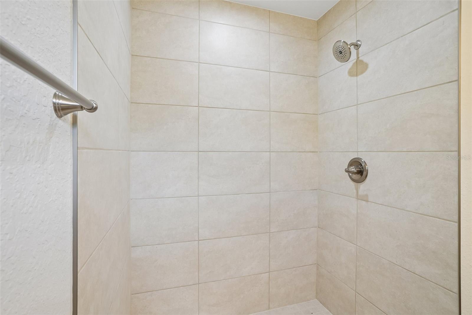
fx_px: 223
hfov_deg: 93.3
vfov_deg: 70.4
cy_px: 158
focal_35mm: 17
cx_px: 236
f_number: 9
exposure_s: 1/30
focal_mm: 17
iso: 400
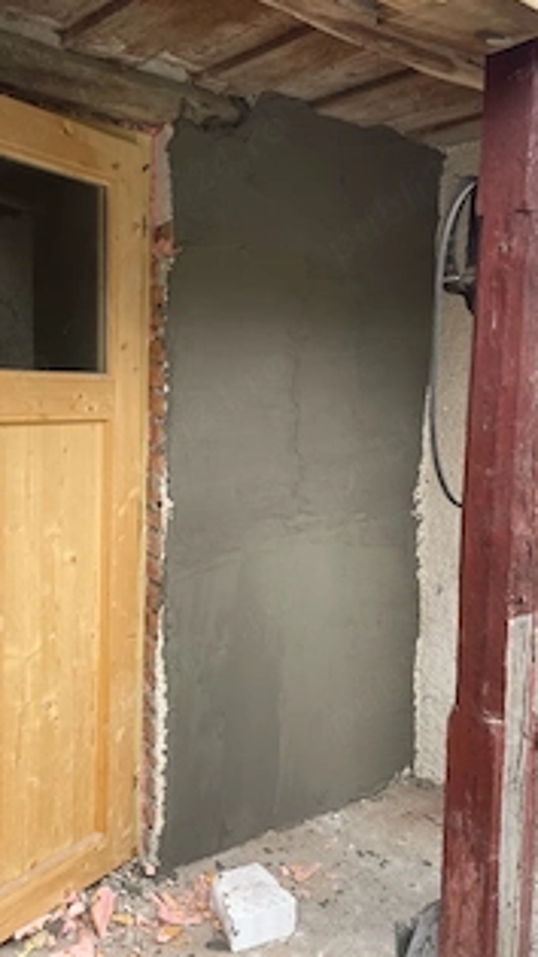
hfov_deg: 32.8
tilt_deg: -3.4
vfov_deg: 55.3
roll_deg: -3.8
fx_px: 914
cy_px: 462
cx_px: 249
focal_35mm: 36
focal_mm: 4.2
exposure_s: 1/320
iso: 32
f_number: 1.6
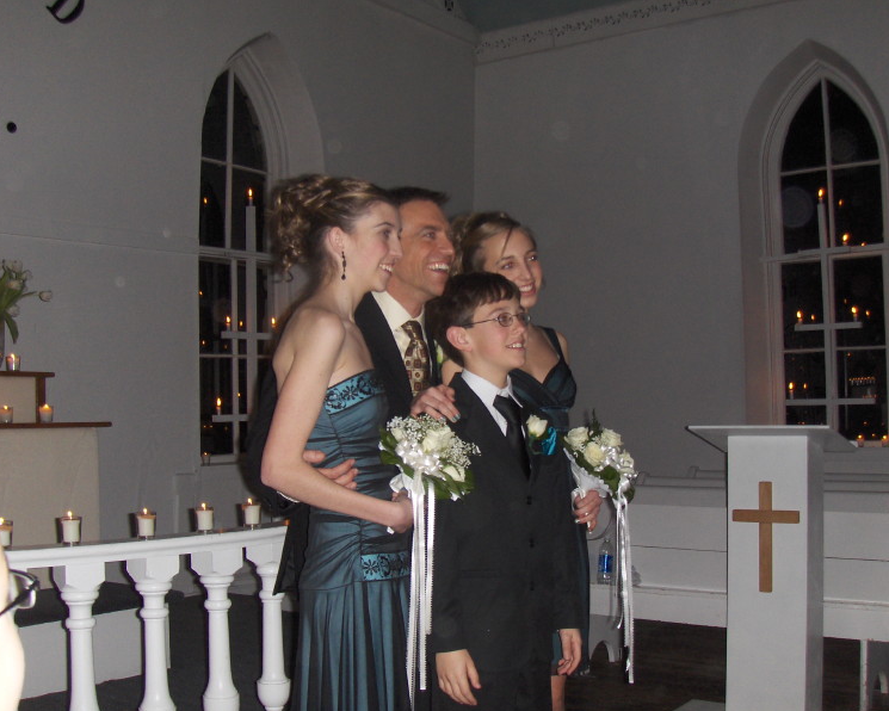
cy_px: 358
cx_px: 471
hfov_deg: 42.9
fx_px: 1131
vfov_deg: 34.9
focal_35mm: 43
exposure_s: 1/60
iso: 100
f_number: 3.5
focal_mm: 6.5
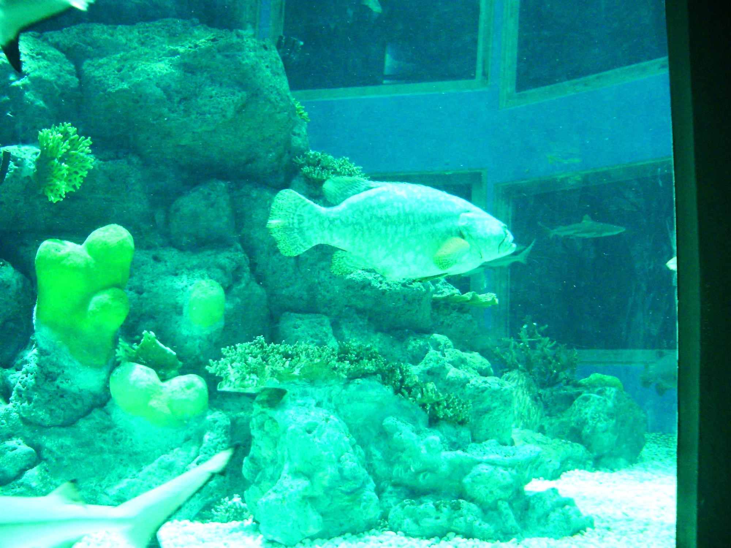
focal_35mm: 35
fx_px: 739
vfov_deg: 40.7
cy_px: 274
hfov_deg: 52.6
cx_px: 366
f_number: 2.6
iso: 320
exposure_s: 1/40
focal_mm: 5.8
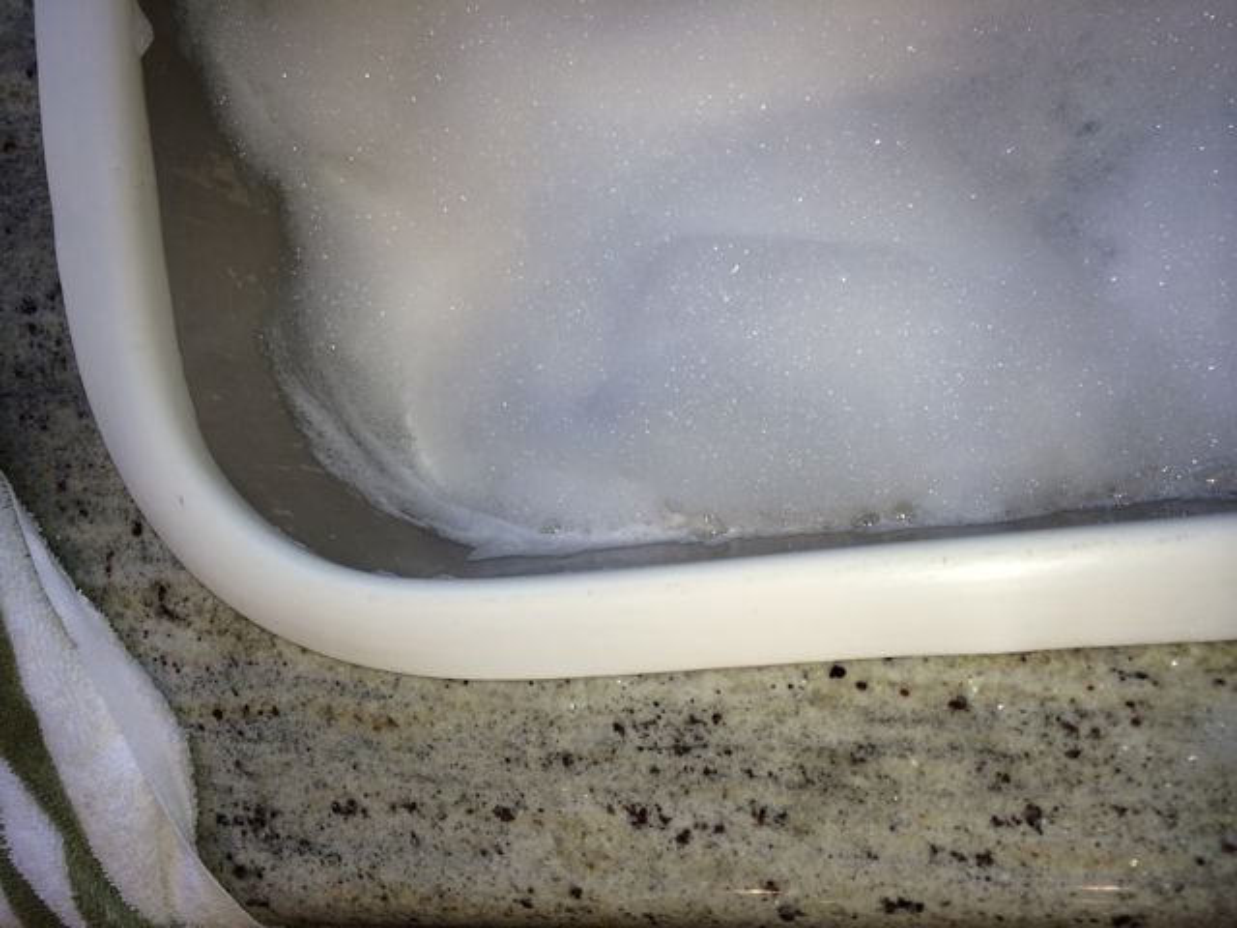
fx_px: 1072
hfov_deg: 60.0
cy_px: 464
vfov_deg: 46.8
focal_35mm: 30
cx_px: 618
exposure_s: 1/119
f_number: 2.2
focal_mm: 4.12
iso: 32
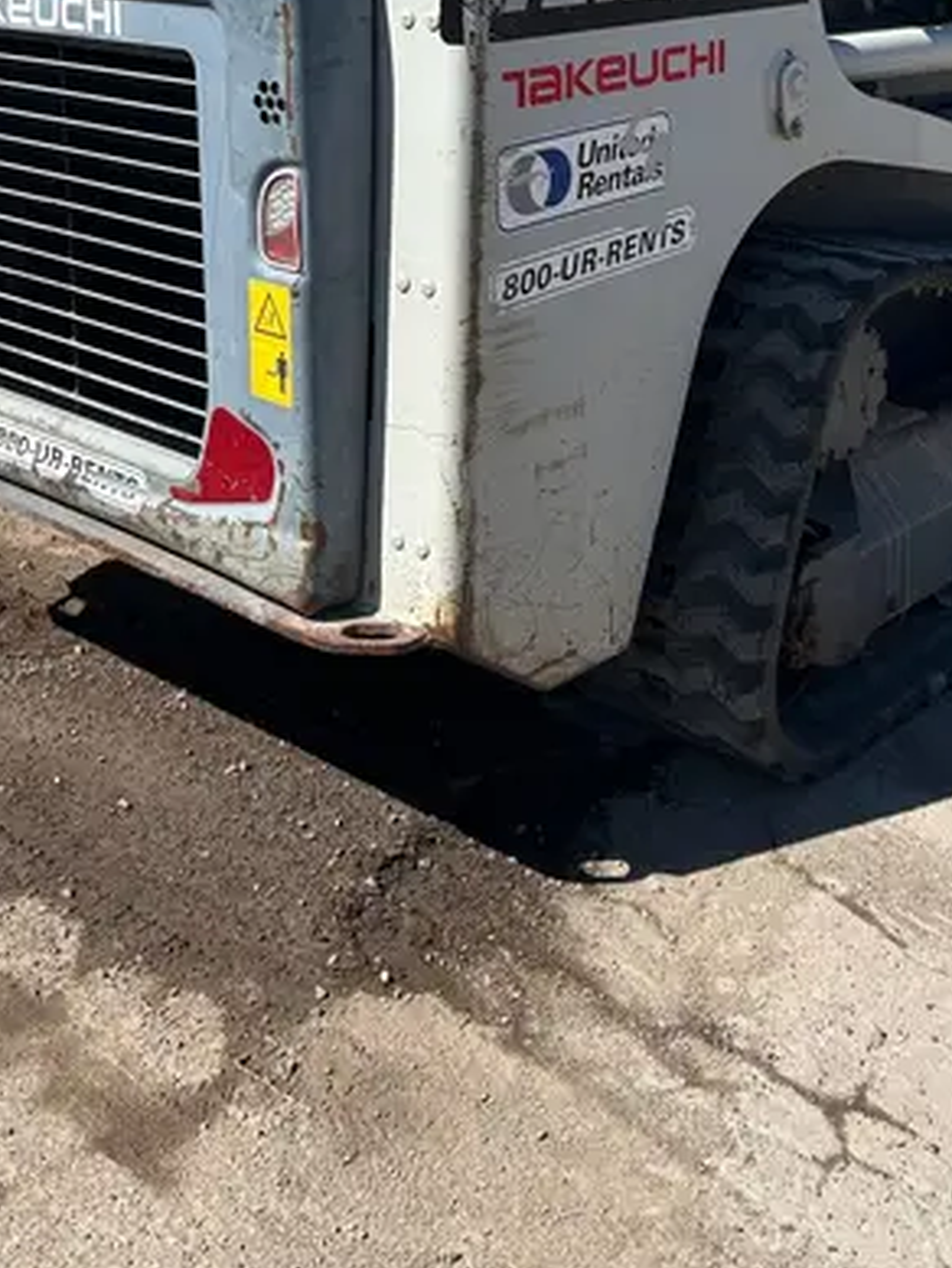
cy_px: 103
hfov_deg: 29.6
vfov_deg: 36.3
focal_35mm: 49
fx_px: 1796
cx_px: 571
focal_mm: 5.7
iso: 50
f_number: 1.5
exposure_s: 1/3968
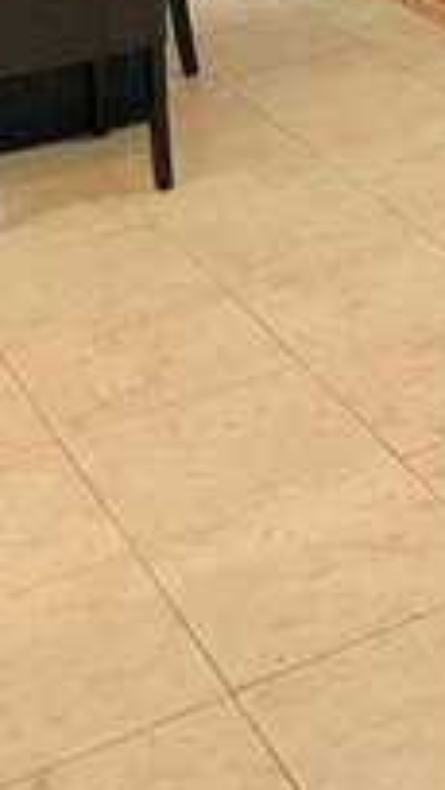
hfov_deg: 12.2
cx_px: 867
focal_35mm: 89
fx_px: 1864
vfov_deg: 20.2
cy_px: -430
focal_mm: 4.25
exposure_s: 1/60
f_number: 1.8
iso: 100
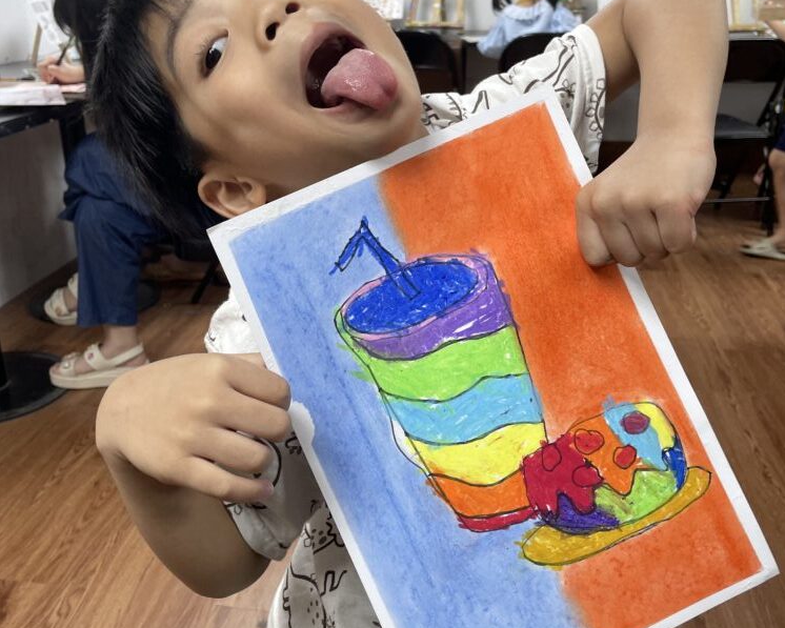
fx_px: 790
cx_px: 394
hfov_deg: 52.8
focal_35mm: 34
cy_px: 274
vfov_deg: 43.3
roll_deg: +1.0
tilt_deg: -21.7
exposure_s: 1/100
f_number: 1.6
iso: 80
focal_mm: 4.2
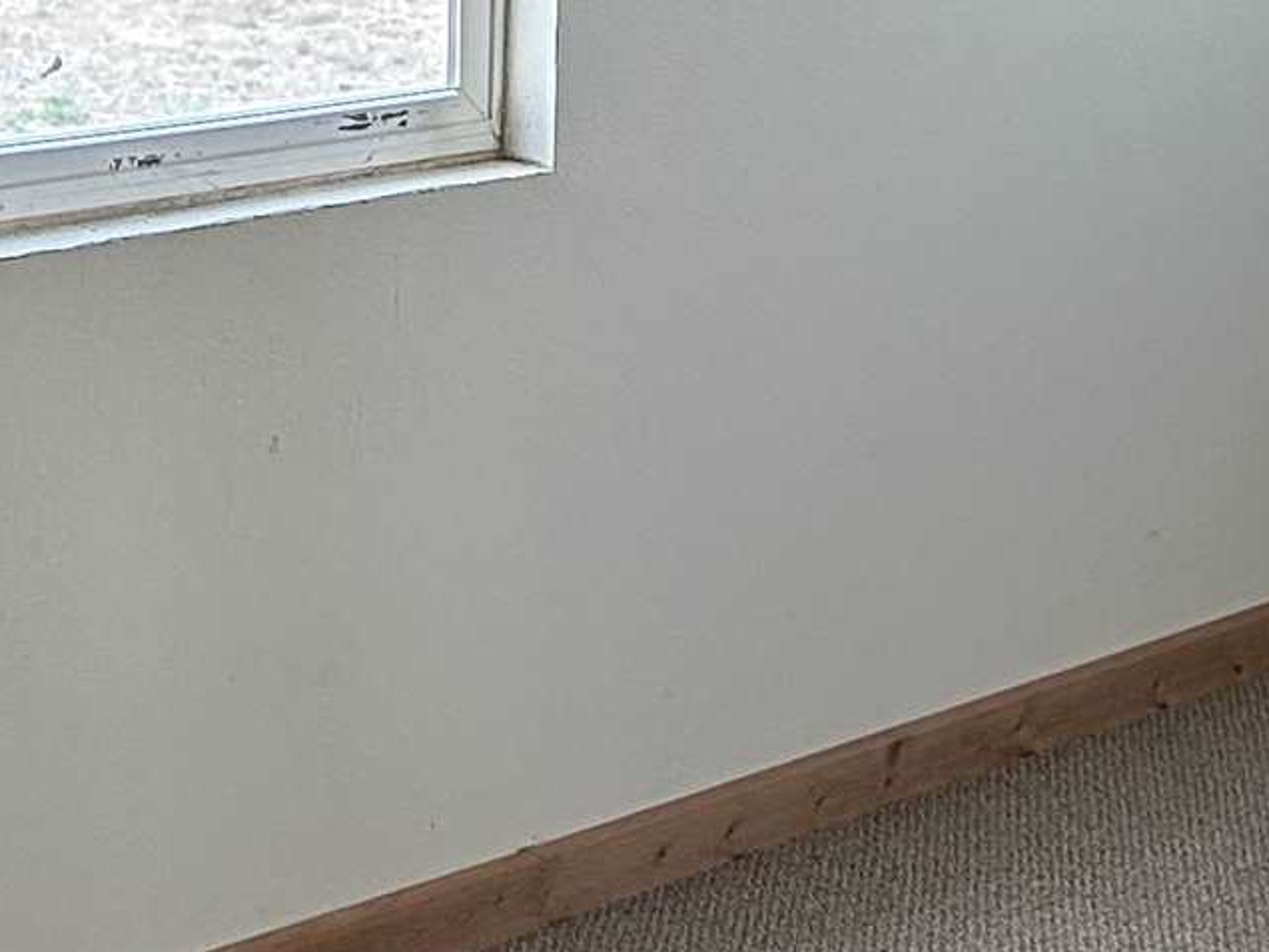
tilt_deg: -11.3
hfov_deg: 16.6
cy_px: 208
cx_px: 1243
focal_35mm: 116
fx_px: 4252
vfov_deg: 12.7
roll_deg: -3.2
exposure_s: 1/114
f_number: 1.78
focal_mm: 6.86
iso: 250
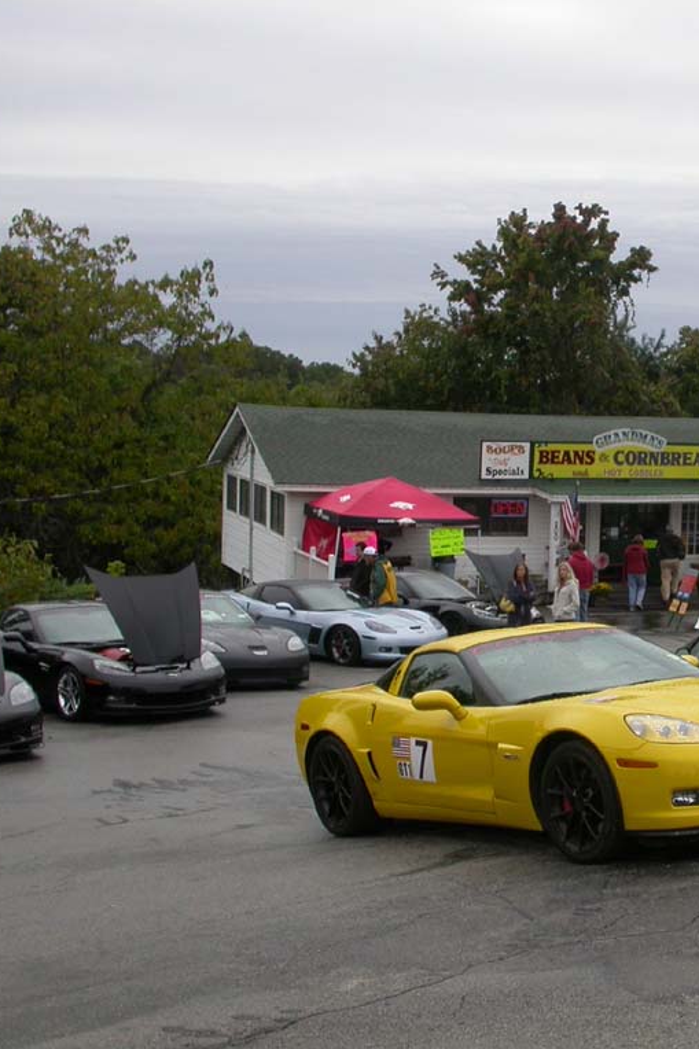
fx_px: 1544
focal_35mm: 53
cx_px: 617
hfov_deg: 24.8
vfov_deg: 37.5
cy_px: 523
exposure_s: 1/275
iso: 100
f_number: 6
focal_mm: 7.85
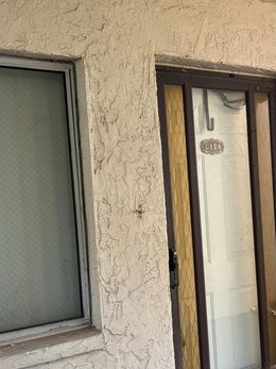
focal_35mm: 50
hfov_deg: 28.7
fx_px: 532
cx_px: 201
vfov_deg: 38.1
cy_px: 214
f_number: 1.6
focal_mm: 5.96
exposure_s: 1/121
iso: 40
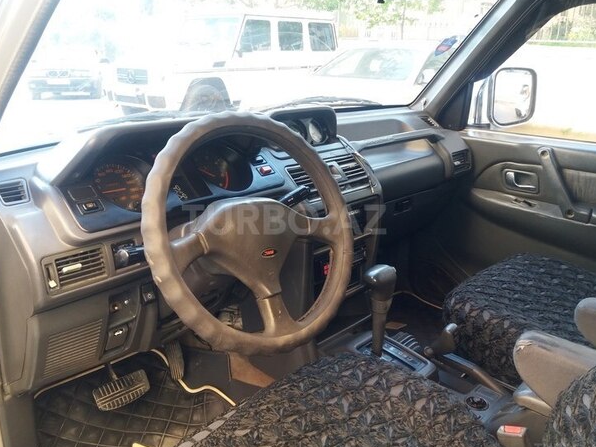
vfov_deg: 45.4
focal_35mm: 31
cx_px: 284
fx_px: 534
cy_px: 220
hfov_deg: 58.3
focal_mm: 3.7
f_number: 1.9
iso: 100
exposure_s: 1/33
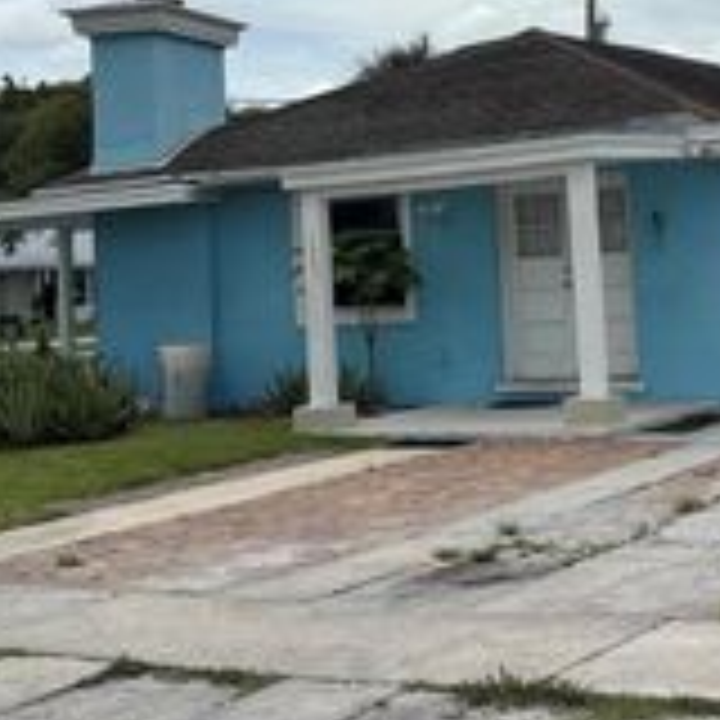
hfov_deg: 23.6
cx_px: 594
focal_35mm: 72
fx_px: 1694
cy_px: 83
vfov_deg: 23.4
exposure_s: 1/6993
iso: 50
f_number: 1.6
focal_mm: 5.96
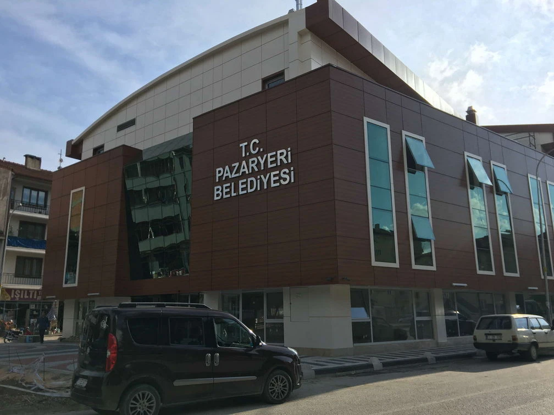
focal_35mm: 29
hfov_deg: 61.7
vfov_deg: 48.2
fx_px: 464
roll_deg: +0.2
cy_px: 208
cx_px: 277
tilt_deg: +15.5
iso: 25
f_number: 2.2
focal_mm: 4.15
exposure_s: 1/1672
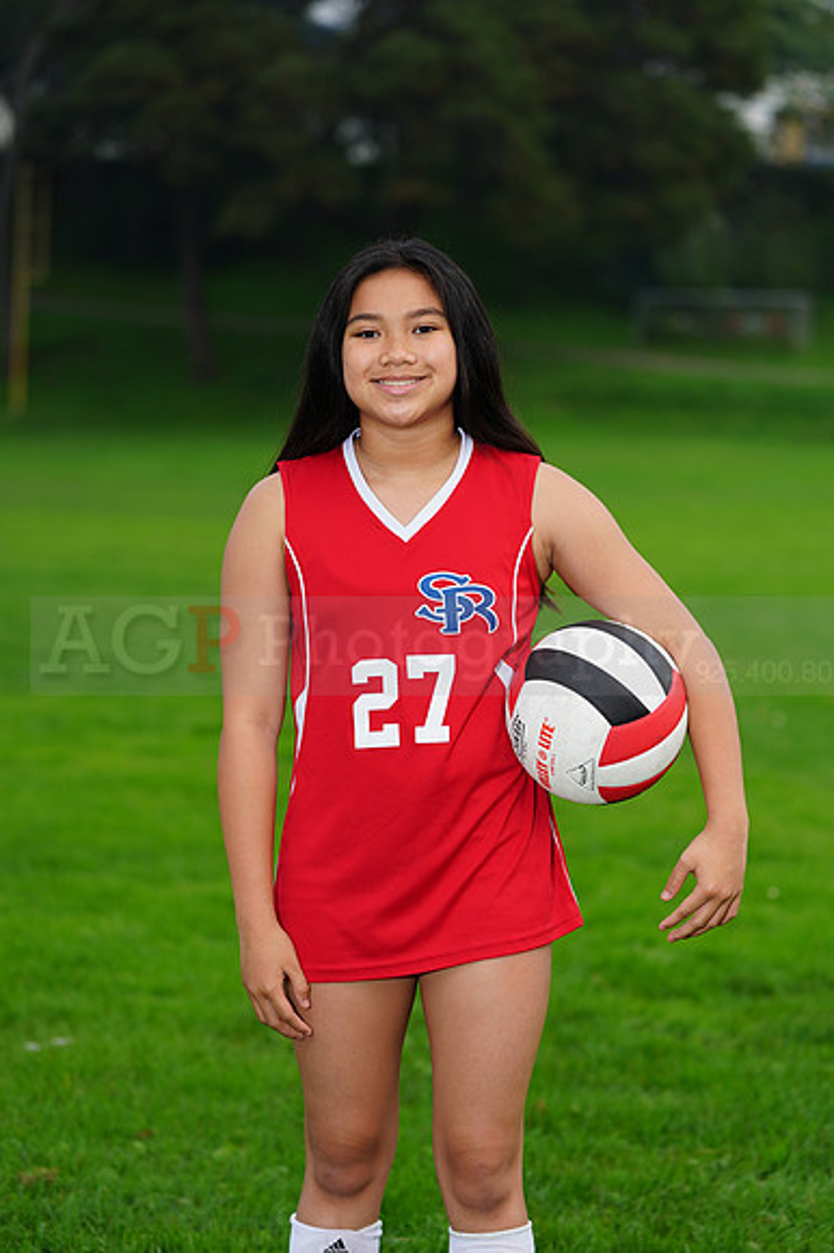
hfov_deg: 9.7
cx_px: 417
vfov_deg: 14.6
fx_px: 4905
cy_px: 626
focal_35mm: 141
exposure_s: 1/200
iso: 200
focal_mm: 141
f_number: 5
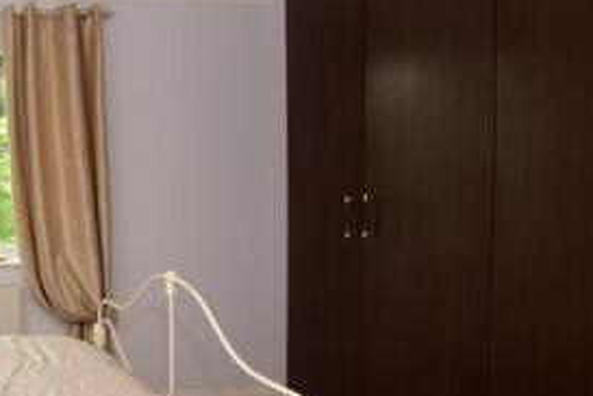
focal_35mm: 36
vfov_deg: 36.8
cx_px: -41
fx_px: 593
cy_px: 225
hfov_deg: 42.9
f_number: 18
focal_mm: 10
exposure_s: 1/15
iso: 400
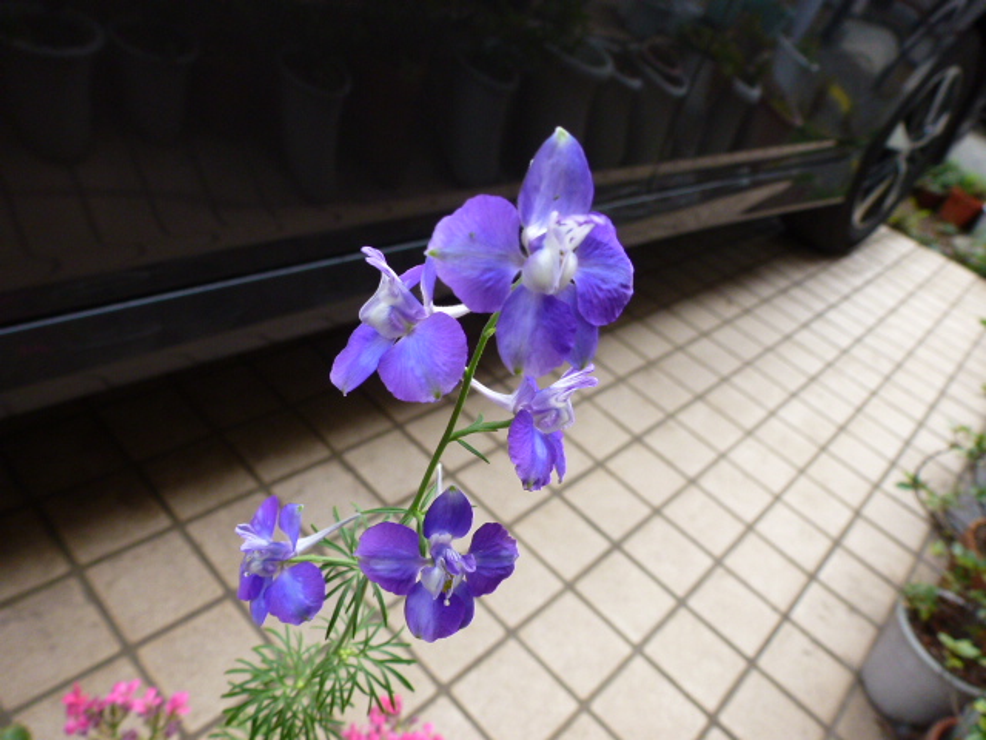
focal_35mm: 24
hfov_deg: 71.6
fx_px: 684
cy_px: 370
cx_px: 493
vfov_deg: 56.8
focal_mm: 4.3
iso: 200
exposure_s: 1/160
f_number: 3.3
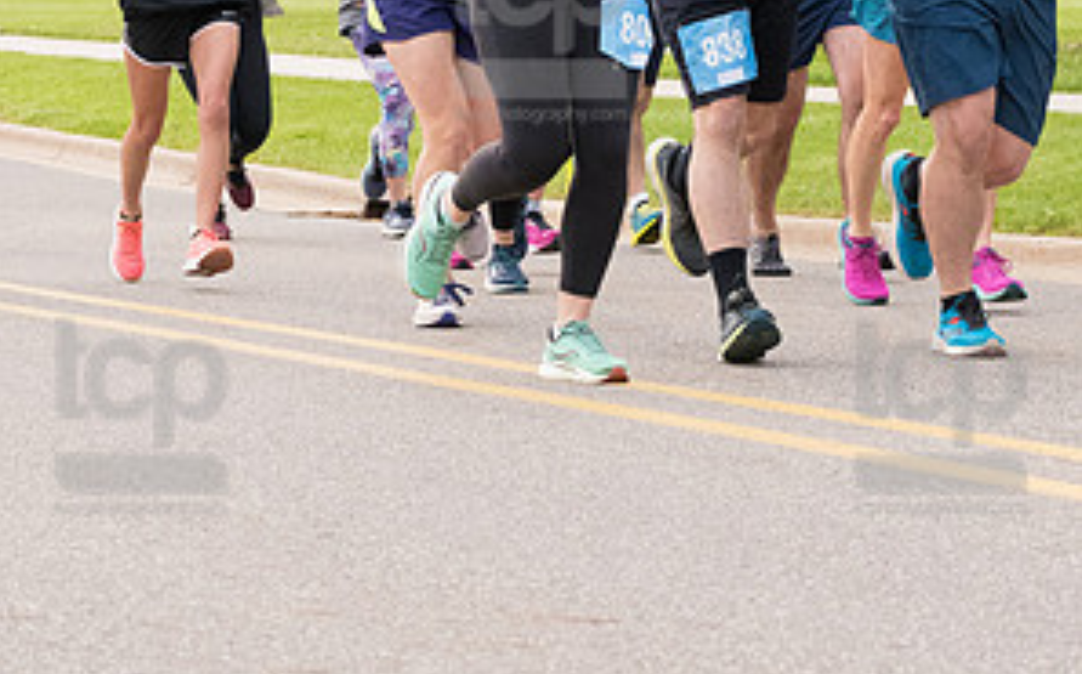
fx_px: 5597
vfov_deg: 6.9
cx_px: 541
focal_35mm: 190
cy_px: 22
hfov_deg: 11.0
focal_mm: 82
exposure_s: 1/1600
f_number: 7.1
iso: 4000
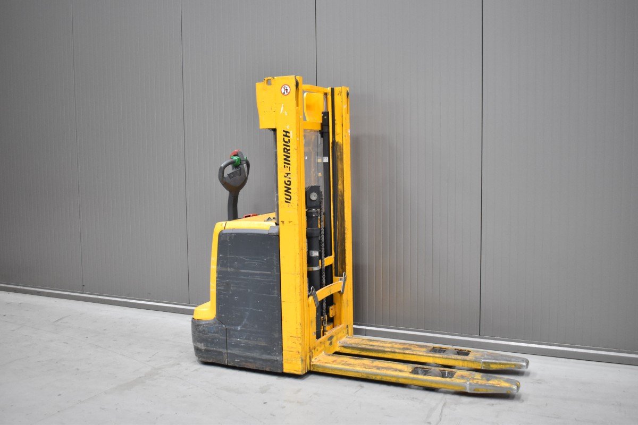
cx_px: 319
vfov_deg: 36.9
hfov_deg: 53.1
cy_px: 212
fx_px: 638
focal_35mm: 36
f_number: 4
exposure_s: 1/60
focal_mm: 24
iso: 1600
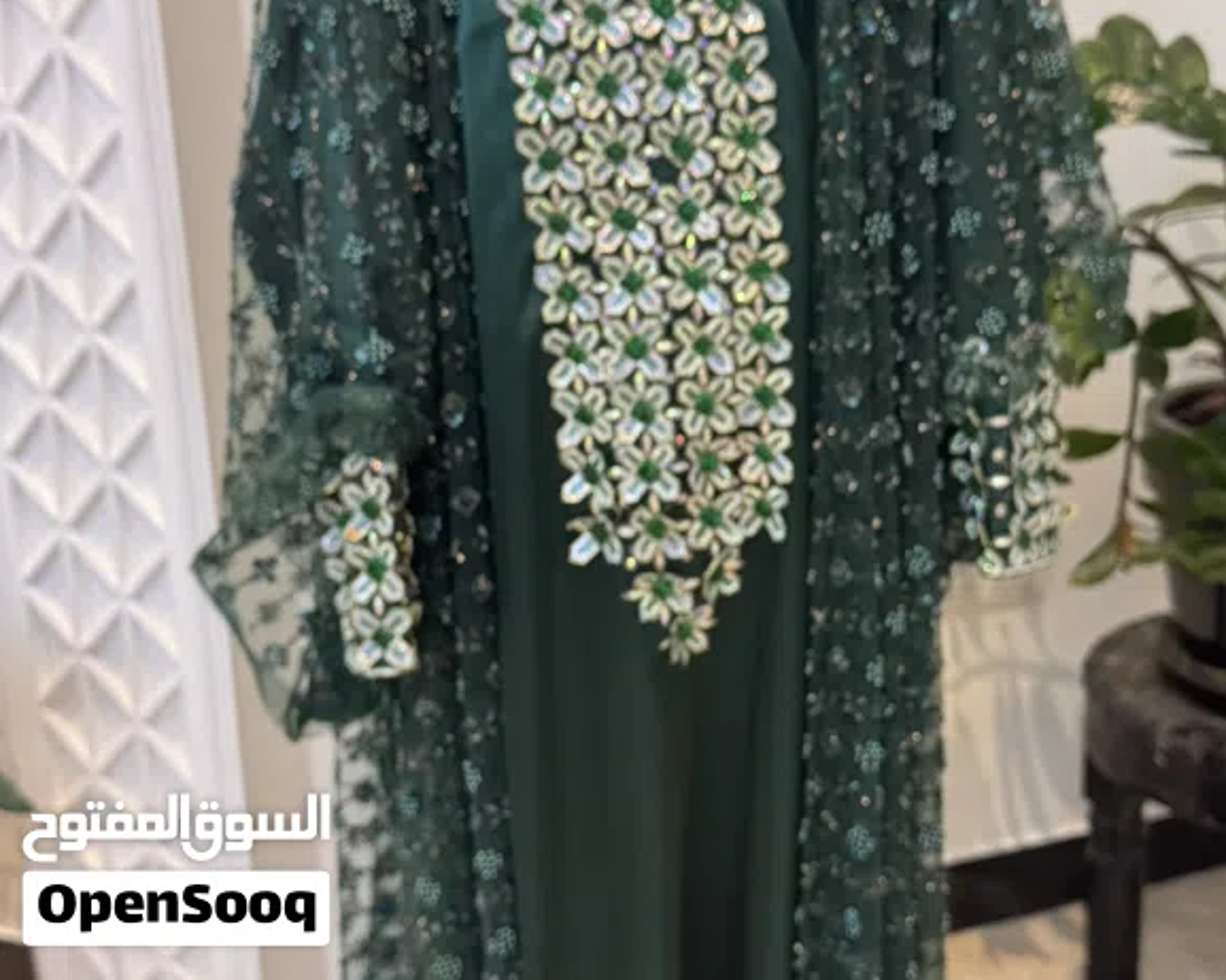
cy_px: 487
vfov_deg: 54.9
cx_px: 650
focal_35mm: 26
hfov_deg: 66.0
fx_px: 943
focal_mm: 6.76
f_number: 1.78
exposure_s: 1/50
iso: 640
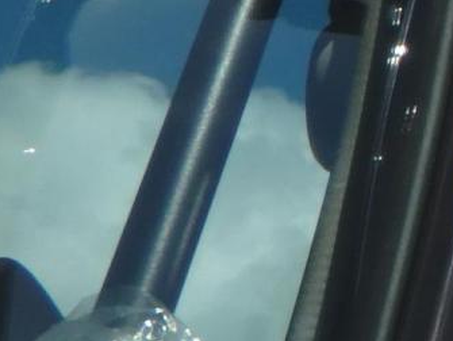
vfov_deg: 9.0
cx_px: 1182
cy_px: 150
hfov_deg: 10.0
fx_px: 2175
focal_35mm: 166
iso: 125
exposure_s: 1/500
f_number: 7.6
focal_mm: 5.2
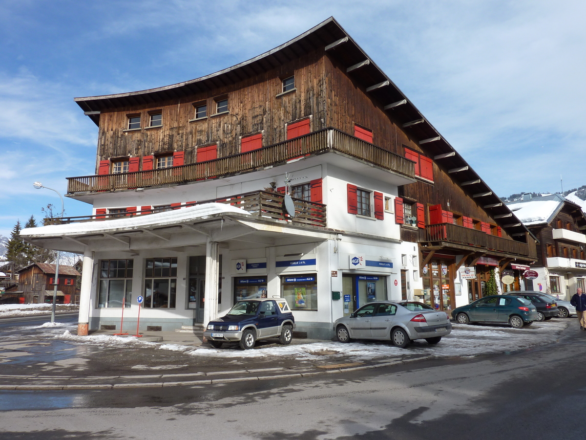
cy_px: 220
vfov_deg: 54.9
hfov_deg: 69.4
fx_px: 423
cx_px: 293
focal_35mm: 25
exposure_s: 1/500
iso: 80
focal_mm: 4.1
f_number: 4.5
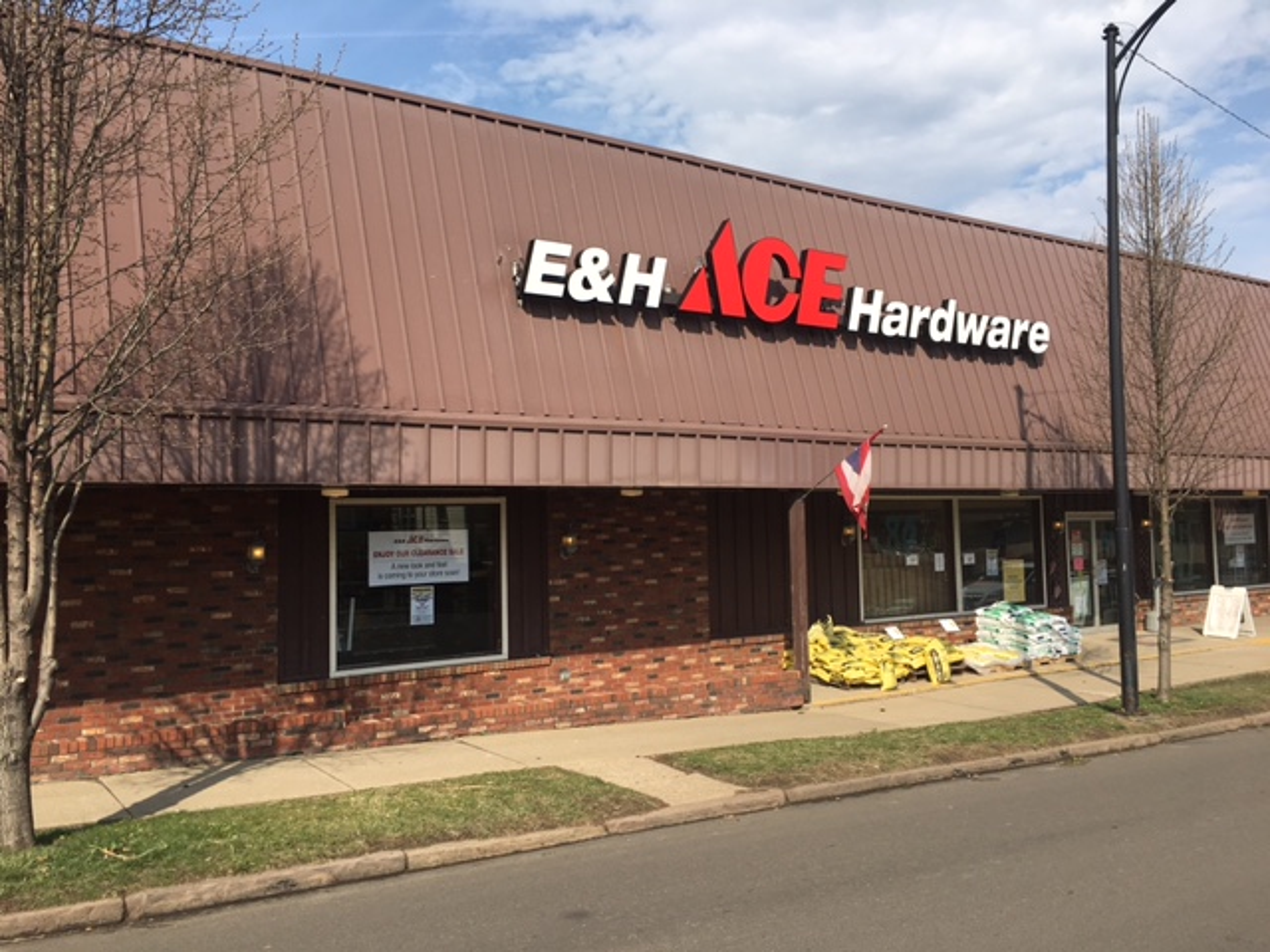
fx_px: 1064
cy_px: 476
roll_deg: +0.4
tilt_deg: +4.0
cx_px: 635
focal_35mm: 29
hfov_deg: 61.7
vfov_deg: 48.2
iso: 25
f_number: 2.2
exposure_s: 1/1672
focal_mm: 4.15
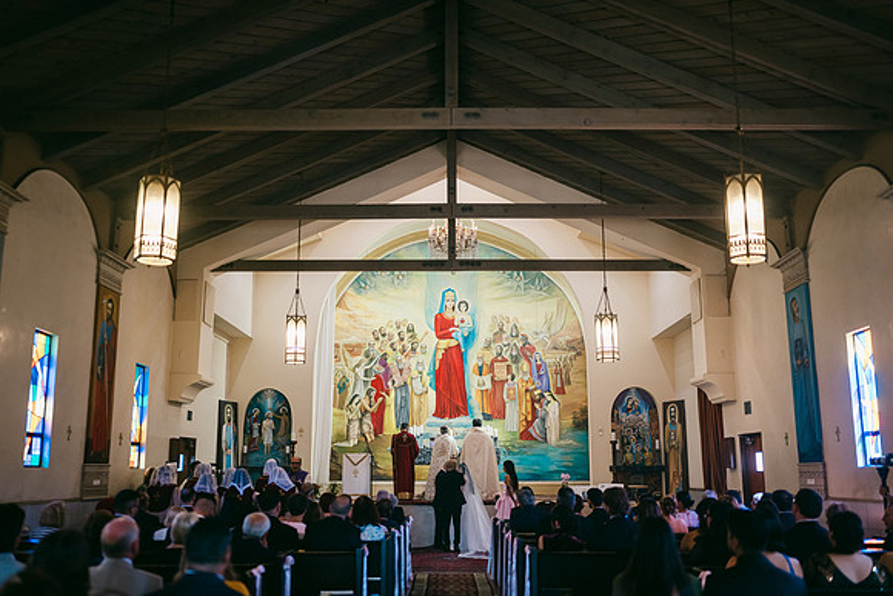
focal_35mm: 35
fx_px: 877
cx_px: 446
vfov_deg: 37.5
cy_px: 298
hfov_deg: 53.9
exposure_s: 1/640
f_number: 1.2
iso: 800
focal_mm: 35
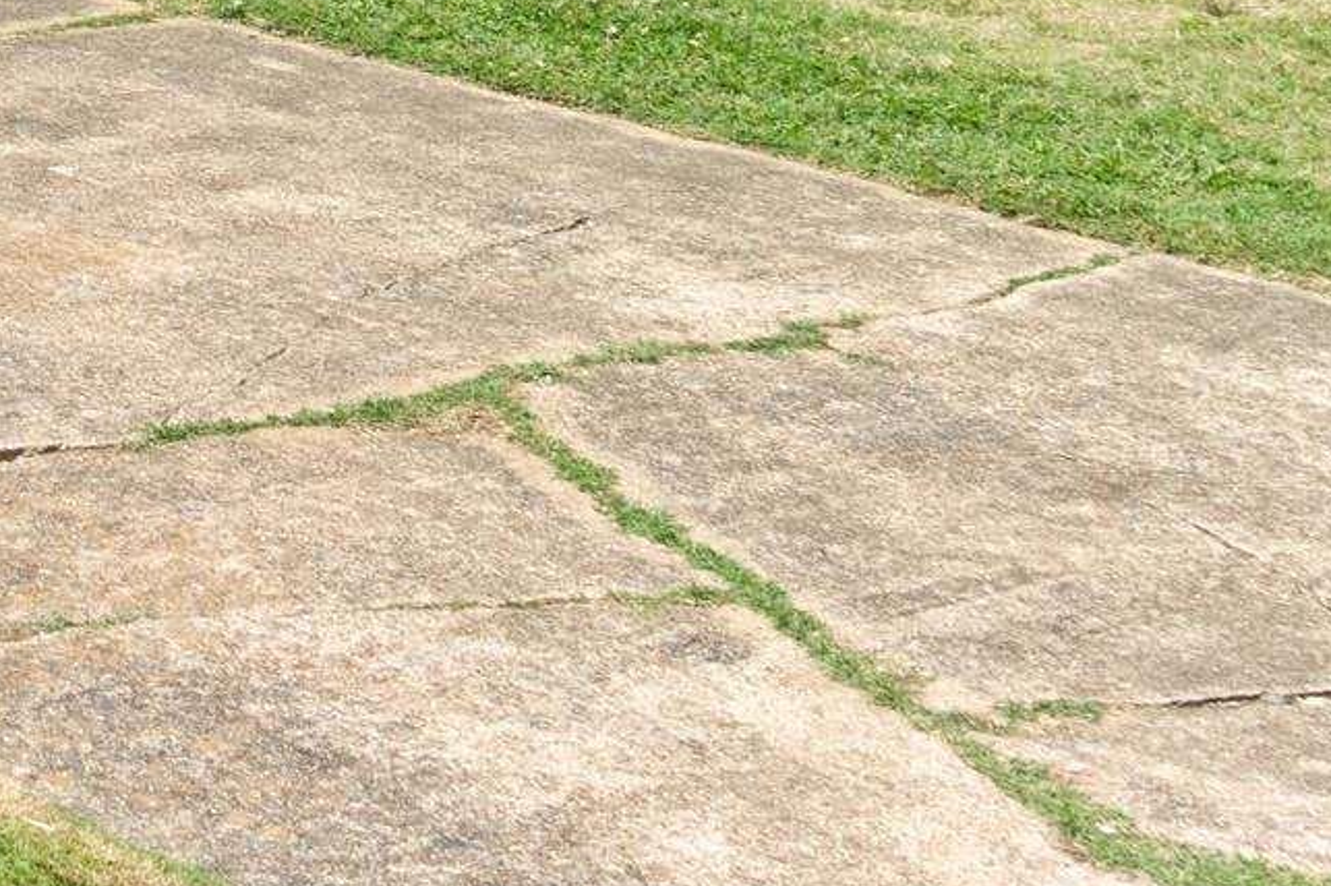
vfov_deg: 12.1
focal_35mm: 105
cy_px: -660
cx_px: -743
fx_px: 3880
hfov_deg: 17.3
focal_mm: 18
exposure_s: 1/160
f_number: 9
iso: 250
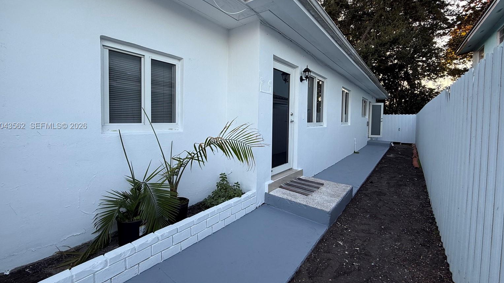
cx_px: 248
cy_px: 126
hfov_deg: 99.4
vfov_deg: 66.9
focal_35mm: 16
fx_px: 214
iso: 40
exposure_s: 1/105
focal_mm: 2.22
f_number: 2.2
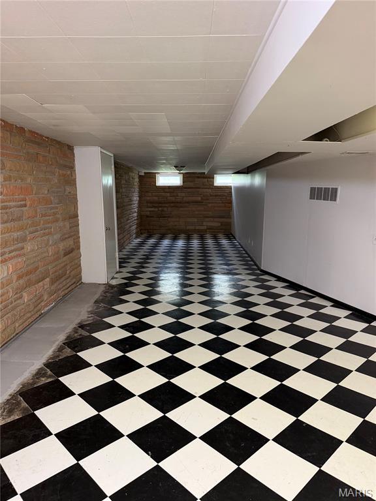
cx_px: 188
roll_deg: +0.3
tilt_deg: -8.6
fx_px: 348
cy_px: 250
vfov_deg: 71.6
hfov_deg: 56.8
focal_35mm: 24
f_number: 1.78
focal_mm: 6.76
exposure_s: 1/60
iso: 400
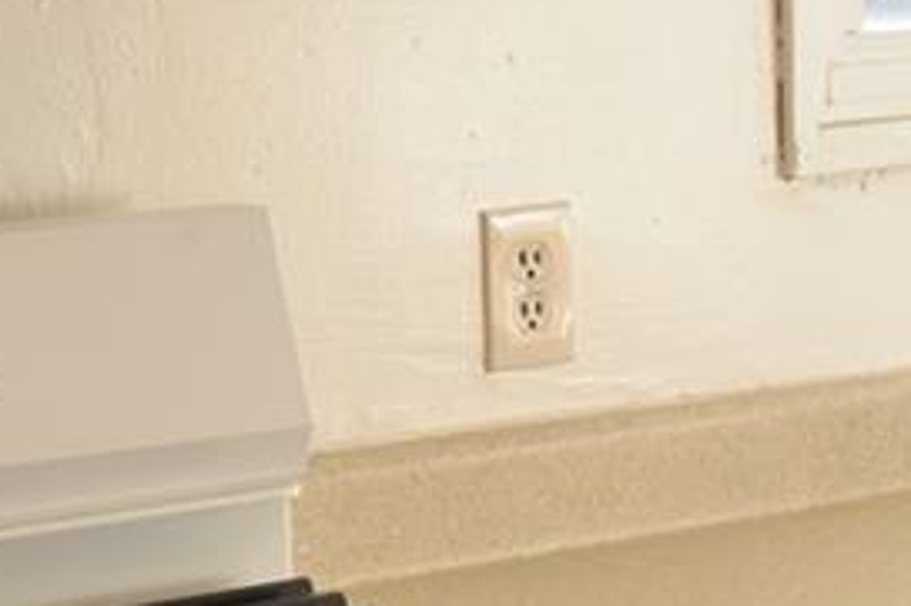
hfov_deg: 18.1
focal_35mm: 113
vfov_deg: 12.1
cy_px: 397
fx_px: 2858
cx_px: 405
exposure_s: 1/250
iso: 1600
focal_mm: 30
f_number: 8
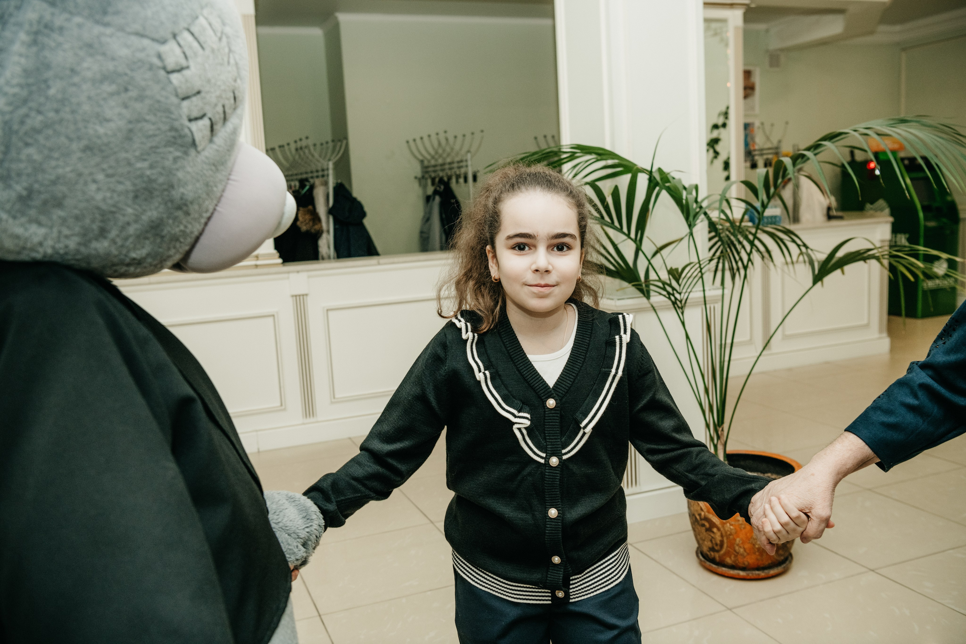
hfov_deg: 55.8
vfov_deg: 38.9
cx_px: 483
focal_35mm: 34
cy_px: 322
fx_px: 912
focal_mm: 34
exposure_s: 1/160
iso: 640
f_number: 4.5
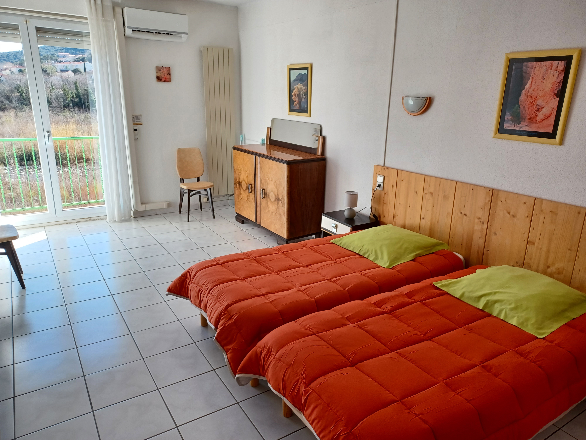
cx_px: 293
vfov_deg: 54.9
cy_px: 220
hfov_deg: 69.4
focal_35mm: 25
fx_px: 423
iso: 80
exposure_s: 1/50
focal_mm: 4.6
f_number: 1.8
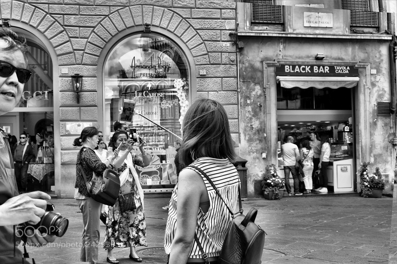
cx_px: 198
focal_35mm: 45
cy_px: 132
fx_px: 496
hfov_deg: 43.6
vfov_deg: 29.9
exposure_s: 1/200
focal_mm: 30.2
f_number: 5.6
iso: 200
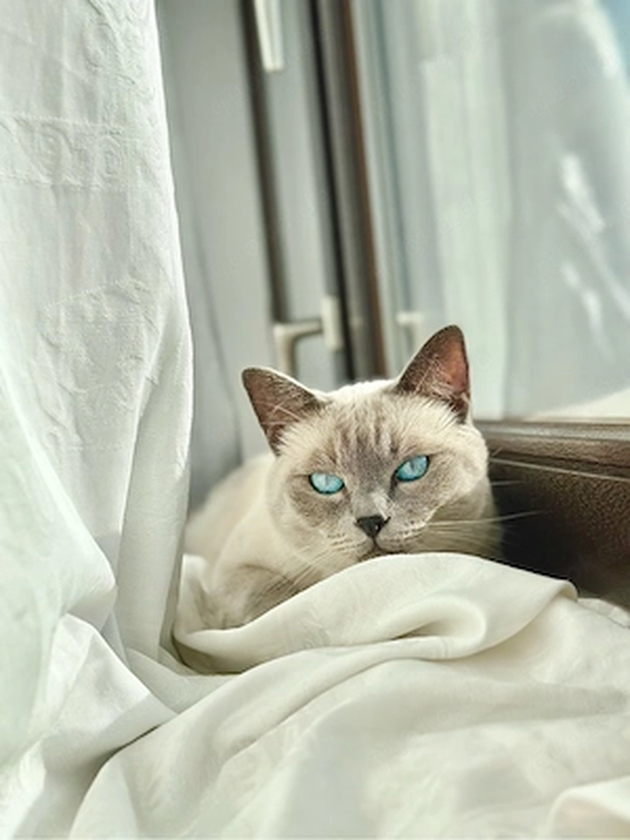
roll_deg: +5.5
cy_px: 420
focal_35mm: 48
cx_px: 315
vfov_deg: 39.7
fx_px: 1165
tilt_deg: -0.2
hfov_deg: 30.3
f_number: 1.78
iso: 80
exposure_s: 1/3731
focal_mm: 6.86
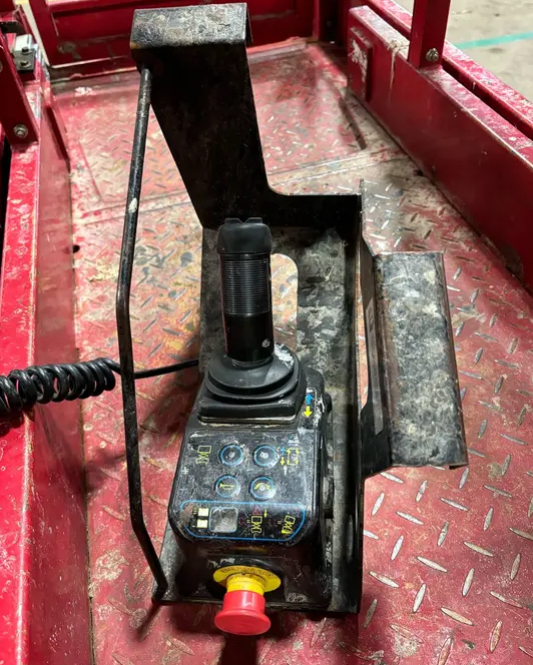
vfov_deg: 62.2
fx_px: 552
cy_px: 328
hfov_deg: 51.6
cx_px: 272
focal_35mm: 28
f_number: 1.6
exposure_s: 1/60
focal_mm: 5.96
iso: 400
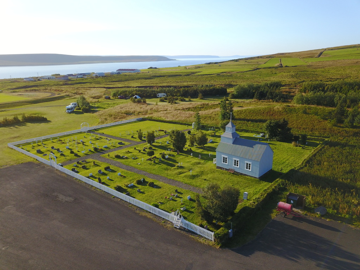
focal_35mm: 26
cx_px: 180
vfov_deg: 53.1
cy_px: 135
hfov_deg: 67.3
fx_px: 270
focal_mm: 4.73
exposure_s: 1/50
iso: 110
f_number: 2.2
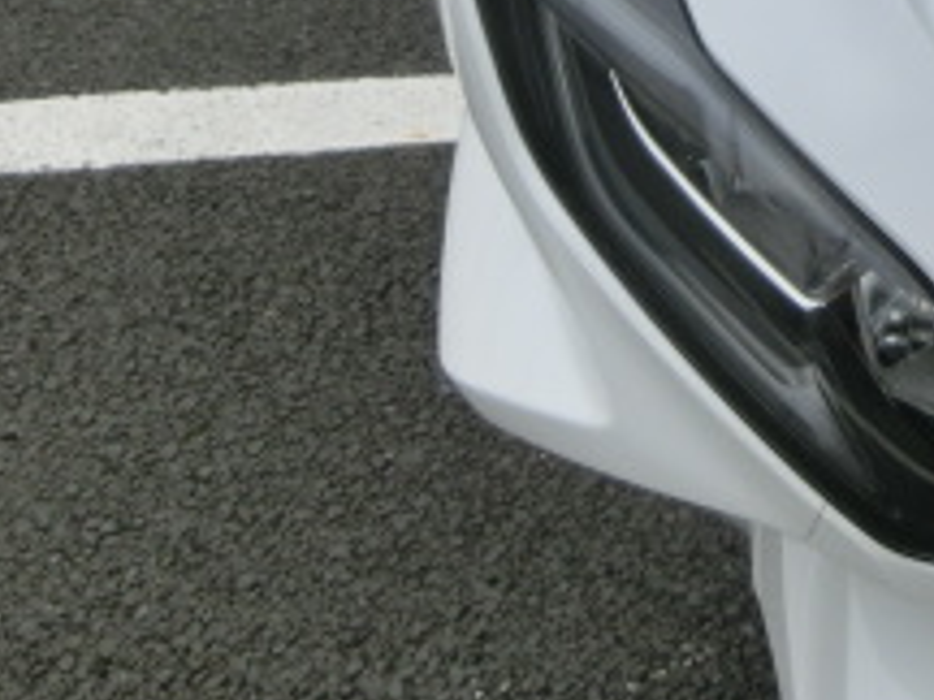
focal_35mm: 71
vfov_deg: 18.8
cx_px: 1016
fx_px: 1916
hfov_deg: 25.5
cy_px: -277
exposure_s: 1/800
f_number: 3
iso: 80
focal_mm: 4.24
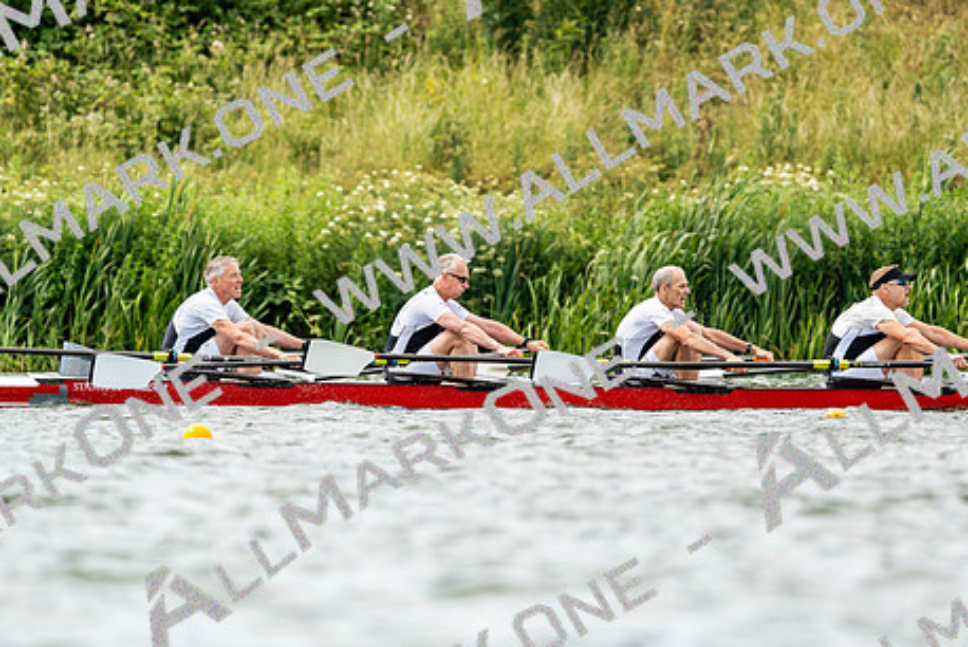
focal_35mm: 548
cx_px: 575
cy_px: 331
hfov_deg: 3.8
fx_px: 14744
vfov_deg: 2.5
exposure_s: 1/2000
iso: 400
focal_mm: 433
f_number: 6.3
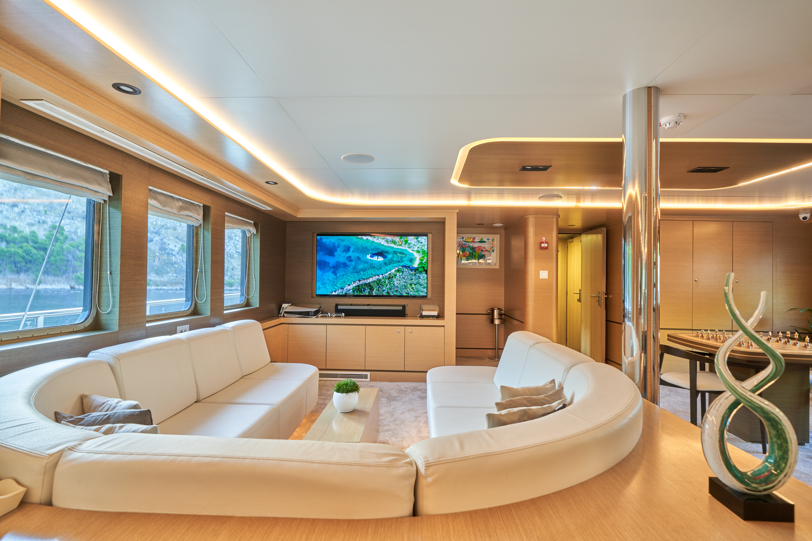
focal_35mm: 17
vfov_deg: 70.4
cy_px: 270
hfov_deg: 93.3
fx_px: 383
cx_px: 406
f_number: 7.1
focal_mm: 17
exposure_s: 1
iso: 100
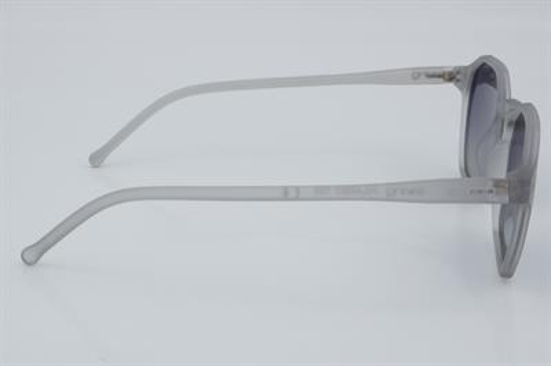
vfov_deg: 18.2
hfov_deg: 27.0
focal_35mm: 75
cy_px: 183
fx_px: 1147
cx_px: 276
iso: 100
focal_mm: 50
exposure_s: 1/4
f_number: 32
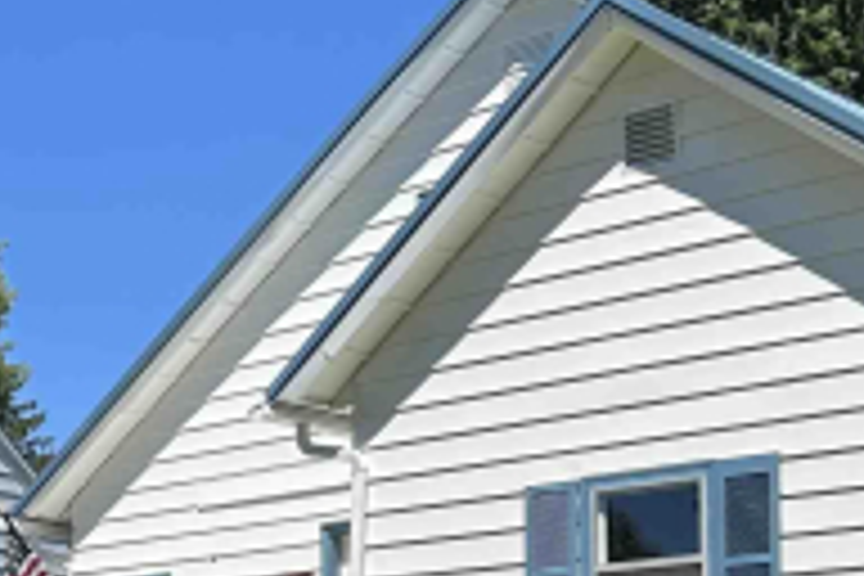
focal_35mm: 94
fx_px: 2256
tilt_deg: +4.7
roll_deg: -0.8
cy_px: 657
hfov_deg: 20.9
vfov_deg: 14.2
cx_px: -11
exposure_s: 1/4444
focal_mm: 5.7
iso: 50
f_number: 1.5
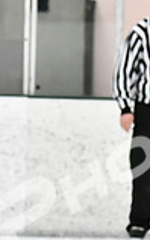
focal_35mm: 731
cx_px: -89
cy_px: 274
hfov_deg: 1.8
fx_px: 4773
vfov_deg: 2.9
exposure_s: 1/1600
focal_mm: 130
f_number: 2.8
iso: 6400
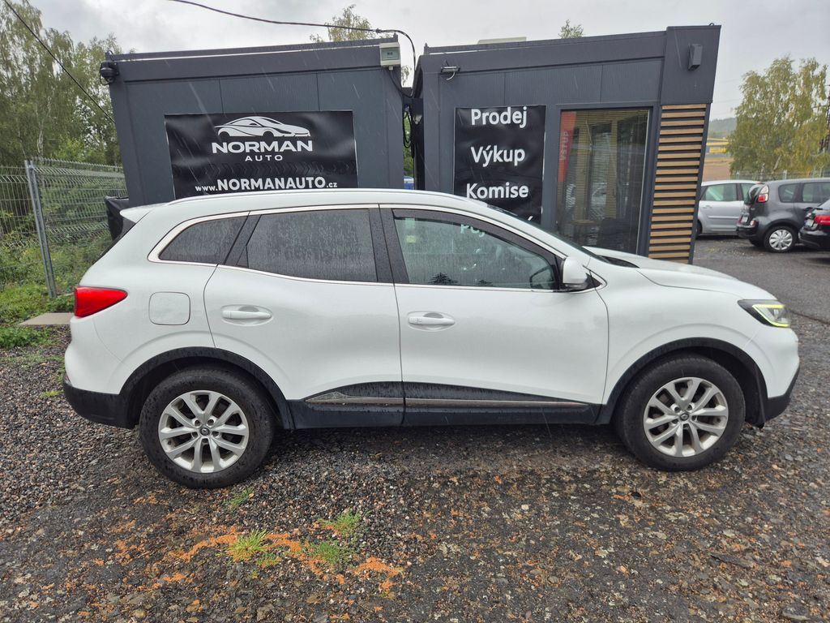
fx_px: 551
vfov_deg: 58.9
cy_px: 312
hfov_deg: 73.9
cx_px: 415
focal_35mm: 23
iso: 25
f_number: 1.8
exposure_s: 1/180
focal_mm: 5.4
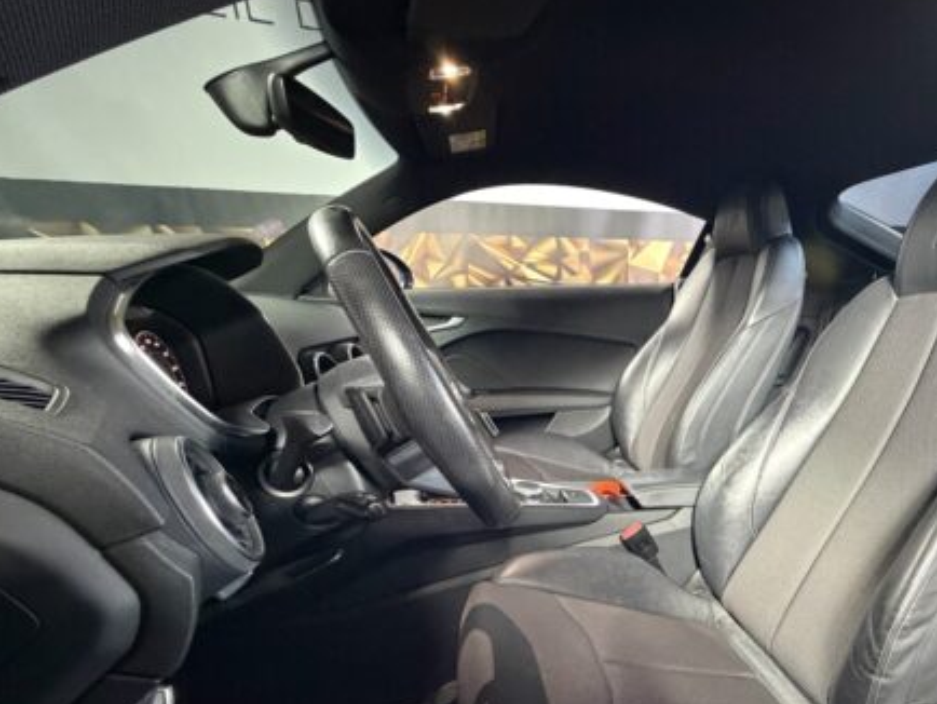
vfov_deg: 63.6
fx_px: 542
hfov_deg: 77.9
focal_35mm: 20
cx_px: 654
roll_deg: -0.4
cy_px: 491
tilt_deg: -20.9
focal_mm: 2.22
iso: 1000
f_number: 2.2
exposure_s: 1/33
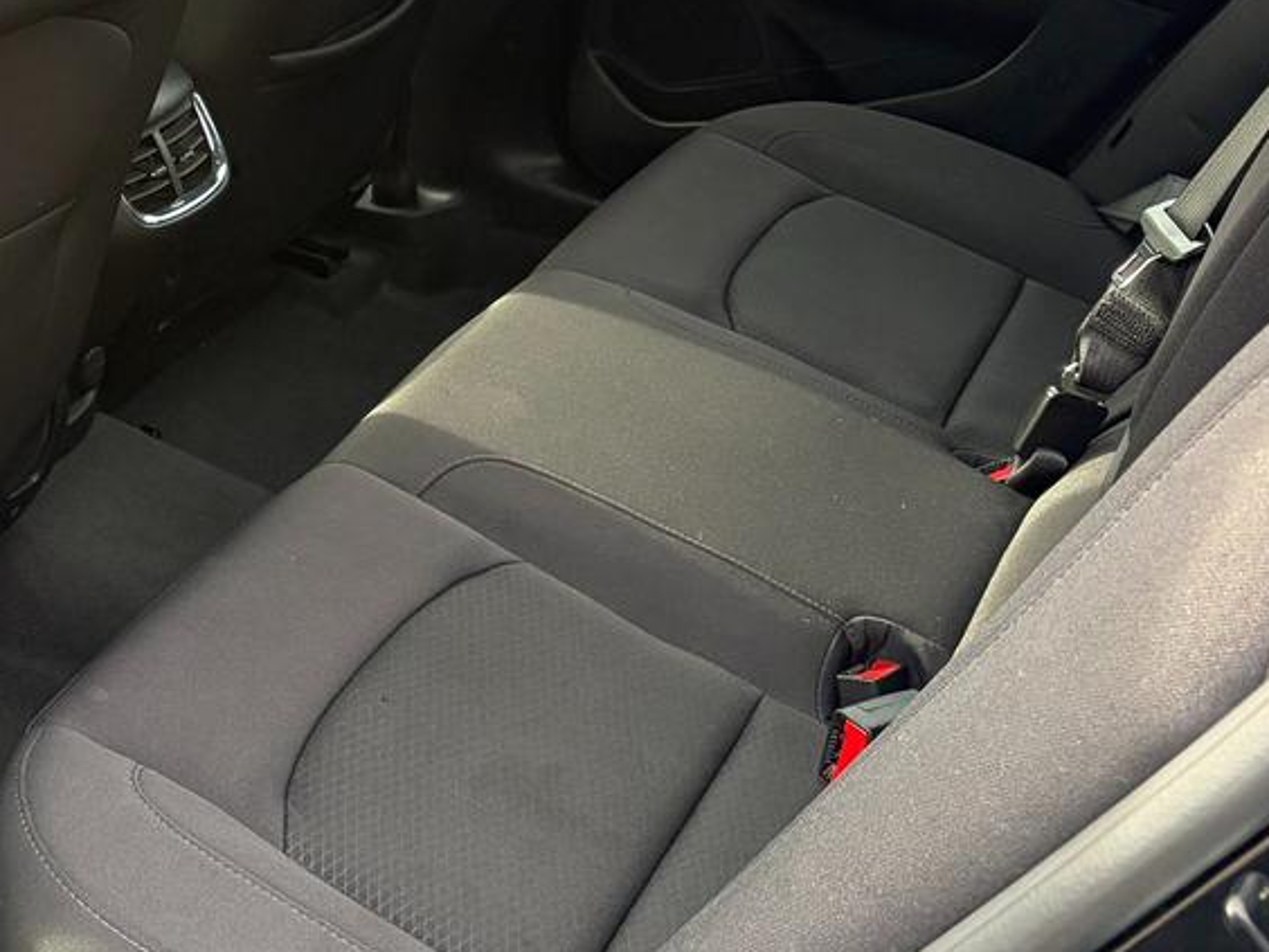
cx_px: 198
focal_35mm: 59
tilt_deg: -20.8
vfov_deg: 24.1
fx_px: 2163
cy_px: 95
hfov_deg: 31.6
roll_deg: +2.1
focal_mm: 5.96
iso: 125
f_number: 1.6
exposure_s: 1/233
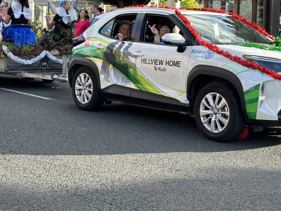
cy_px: 47
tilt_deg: -1.5
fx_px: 617
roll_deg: -1.5
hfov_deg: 25.6
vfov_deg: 19.2
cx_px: 107
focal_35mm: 76
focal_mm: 6.86
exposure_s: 1/699
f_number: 1.78
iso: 64
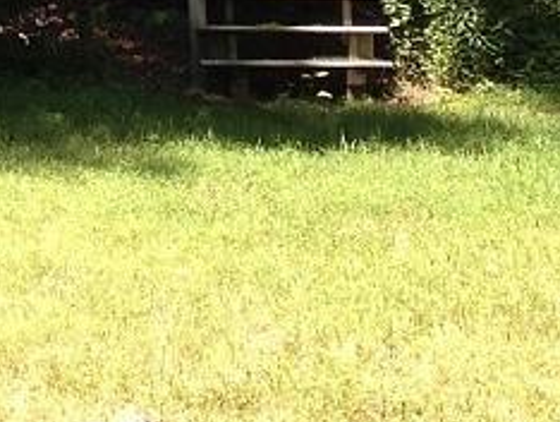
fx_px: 2980
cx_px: -172
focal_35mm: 184
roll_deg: +1.7
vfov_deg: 7.7
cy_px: -475
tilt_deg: +7.7
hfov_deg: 10.5
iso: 50
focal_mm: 4.12
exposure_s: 1/304
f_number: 2.4
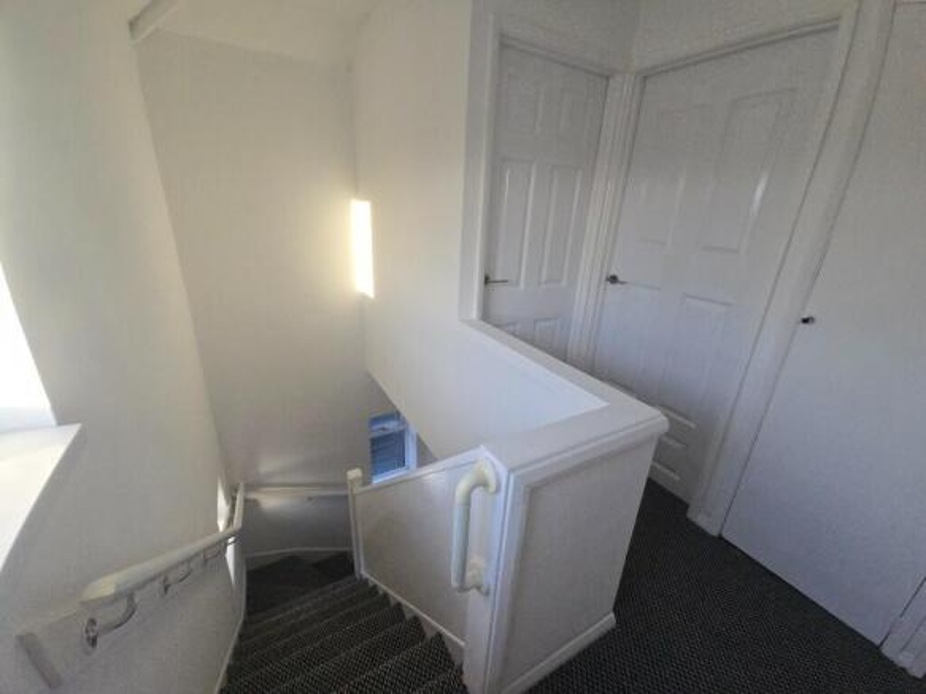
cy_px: 347
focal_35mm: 13
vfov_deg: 89.9
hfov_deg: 106.2
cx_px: 463
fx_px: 348
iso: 200
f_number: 2.2
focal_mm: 2.2
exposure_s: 1/359
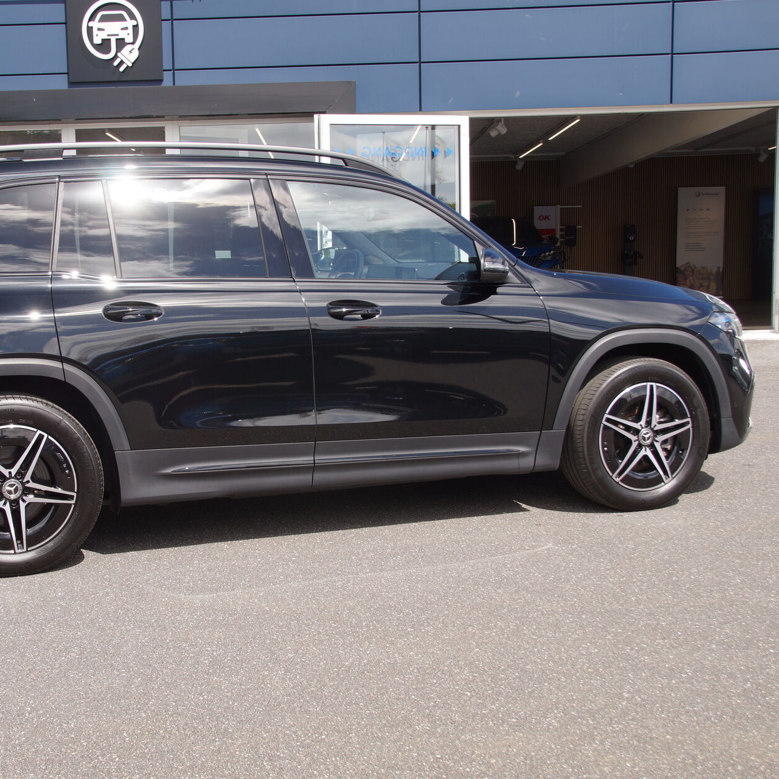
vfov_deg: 36.1
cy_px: 397
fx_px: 1197
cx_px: 288
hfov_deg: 35.8
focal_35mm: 47
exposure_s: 1/200
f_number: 7.1
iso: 100
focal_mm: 24
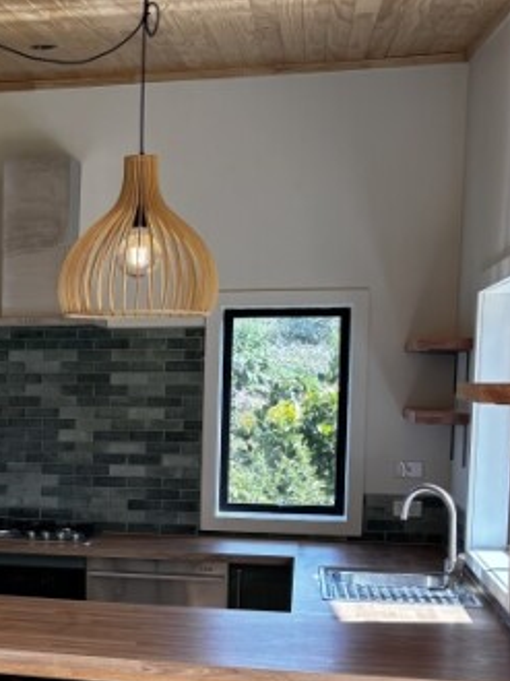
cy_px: 495
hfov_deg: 19.2
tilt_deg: -4.9
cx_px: -141
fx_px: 1397
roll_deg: -1.2
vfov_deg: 27.1
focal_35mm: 71
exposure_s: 1/283
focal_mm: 5.96
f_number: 1.6
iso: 50
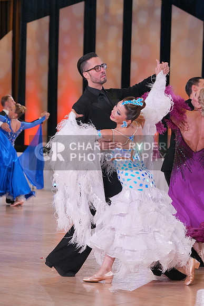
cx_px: 102
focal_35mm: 125
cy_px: 153
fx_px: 1062
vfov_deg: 16.4
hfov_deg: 11.0
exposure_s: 1/400
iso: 5000
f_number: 7.1
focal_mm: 125
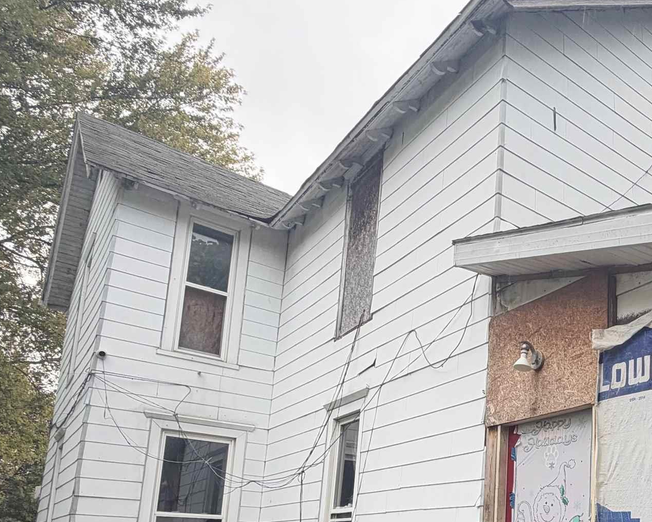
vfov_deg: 41.3
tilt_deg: +9.1
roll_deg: -1.0
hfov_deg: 48.0
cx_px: 599
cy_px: 464
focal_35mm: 33
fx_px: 637
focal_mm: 2.22
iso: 80
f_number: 2.2
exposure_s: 1/121
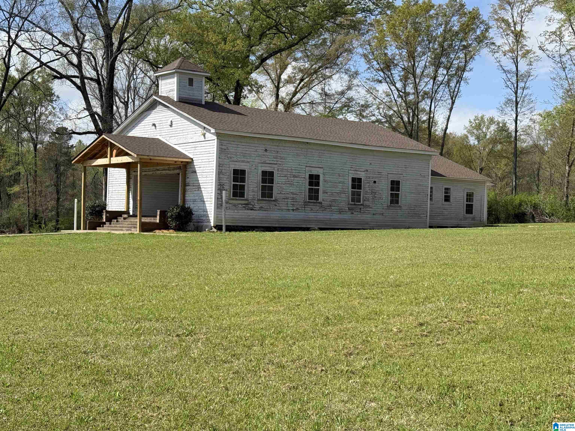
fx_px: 797
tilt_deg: +1.5
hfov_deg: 39.7
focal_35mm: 48
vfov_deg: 30.3
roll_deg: -1.1
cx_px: 288
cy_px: 216
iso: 64
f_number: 1.78
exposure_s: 1/4098
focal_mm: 6.76
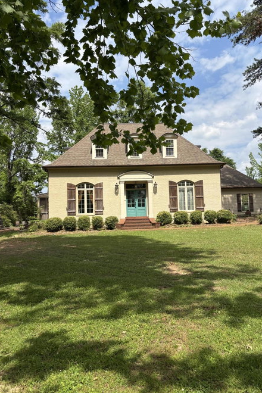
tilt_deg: +3.5
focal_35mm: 28
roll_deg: +0.9
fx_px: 306
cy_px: 197
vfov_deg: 65.5
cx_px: 146
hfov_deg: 46.3
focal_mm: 5.96
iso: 50
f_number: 1.6
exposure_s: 1/3311
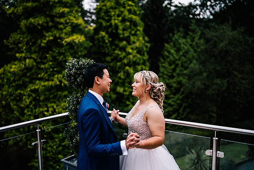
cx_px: 127
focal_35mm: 35
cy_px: 85
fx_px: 247
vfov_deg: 37.9
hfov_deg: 54.4
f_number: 1.4
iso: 125
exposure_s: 1/250
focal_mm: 35
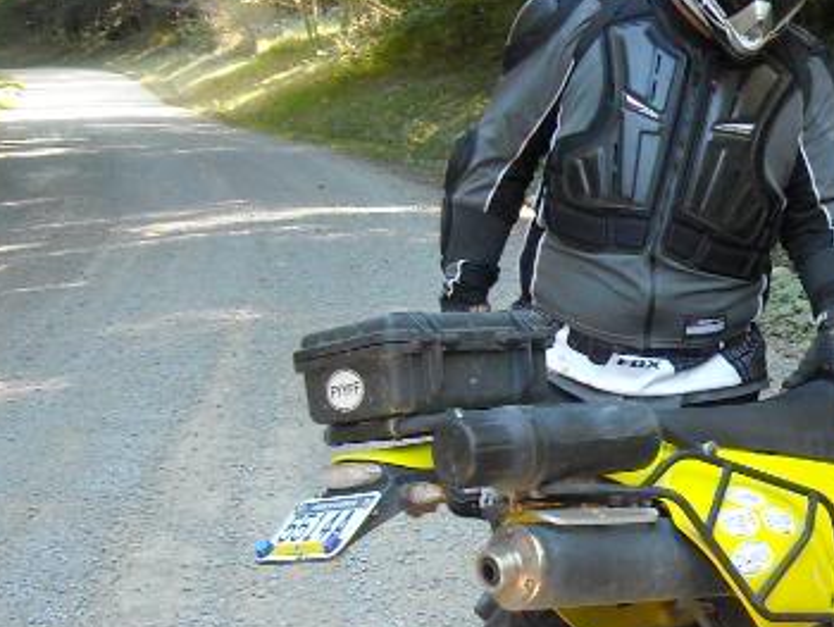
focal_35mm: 80
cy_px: 455
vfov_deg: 18.4
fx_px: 1929
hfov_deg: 23.6
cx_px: 789
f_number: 2.8
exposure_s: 1/60
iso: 175
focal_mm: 5.7
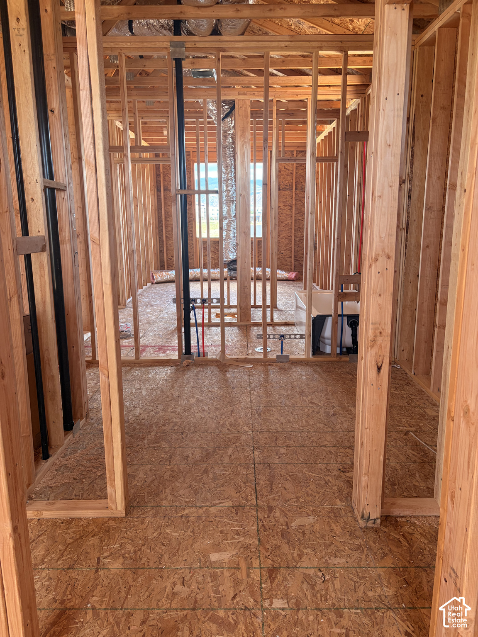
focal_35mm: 26
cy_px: 318
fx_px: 479
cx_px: 239
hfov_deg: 53.1
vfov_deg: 67.3
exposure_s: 1/144
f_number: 1.6
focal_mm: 5.96
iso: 125
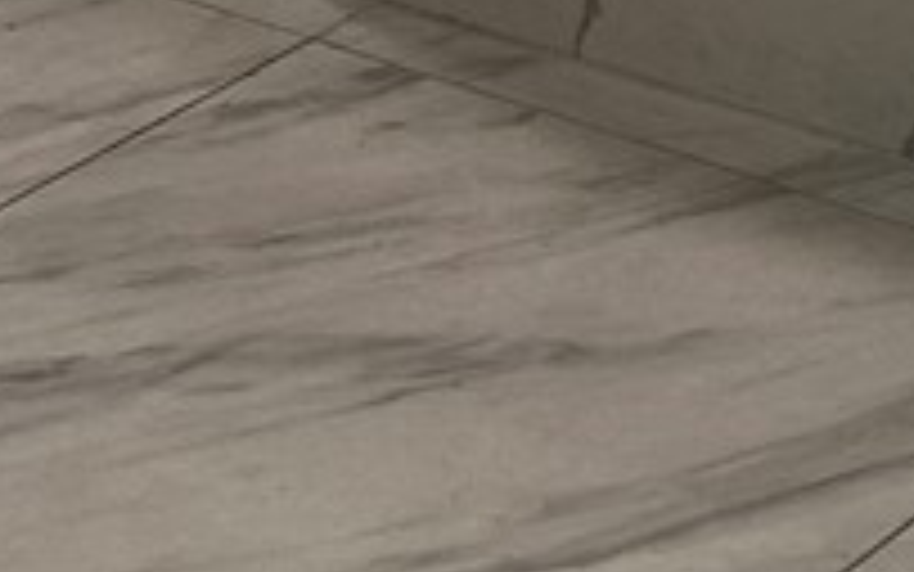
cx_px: 1054
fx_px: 5008
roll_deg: +0.7
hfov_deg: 10.3
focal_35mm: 201
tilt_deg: -0.4
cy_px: -2121
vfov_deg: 5.3
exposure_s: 1/120
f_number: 1.78
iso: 100
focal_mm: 6.86
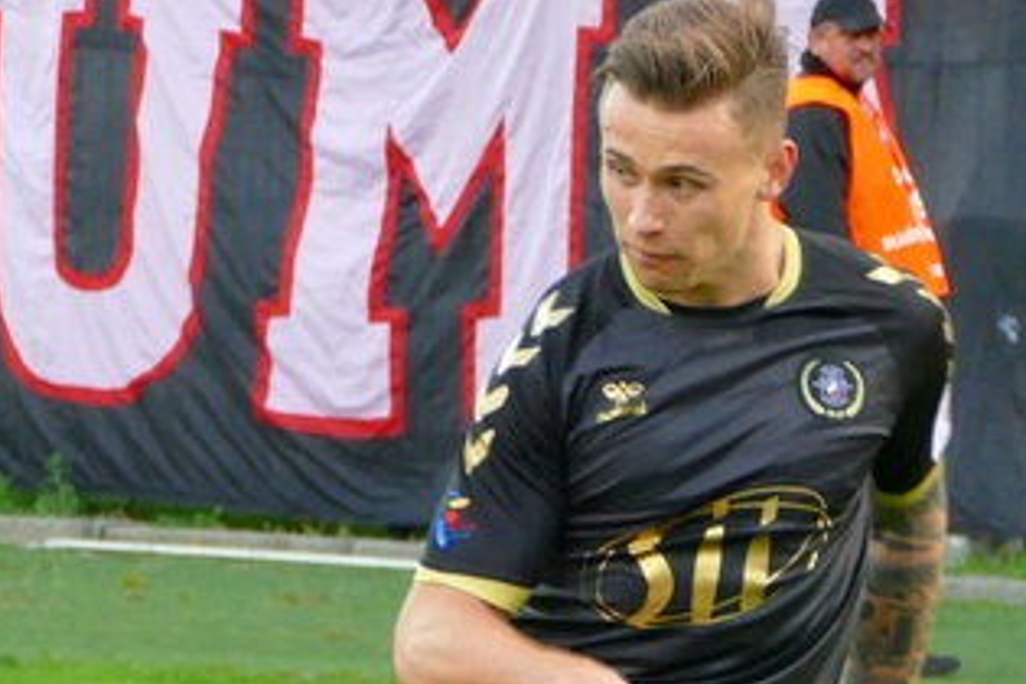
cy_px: 855
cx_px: 567
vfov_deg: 2.5
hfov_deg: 3.8
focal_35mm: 544
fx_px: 15503
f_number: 3.9
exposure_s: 1/500
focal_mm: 54.2
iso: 800
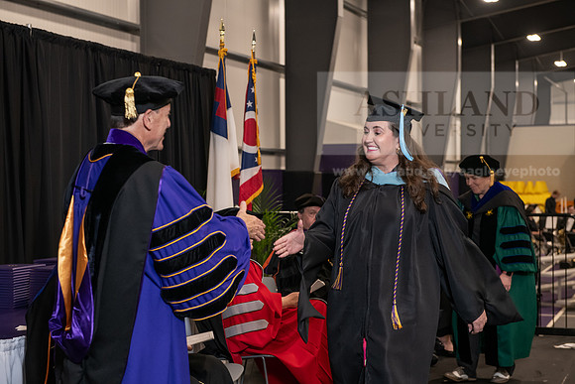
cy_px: 192
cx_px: 288
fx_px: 1054
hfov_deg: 30.5
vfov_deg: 20.6
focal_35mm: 66
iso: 2000
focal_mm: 66
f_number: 5
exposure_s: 1/125
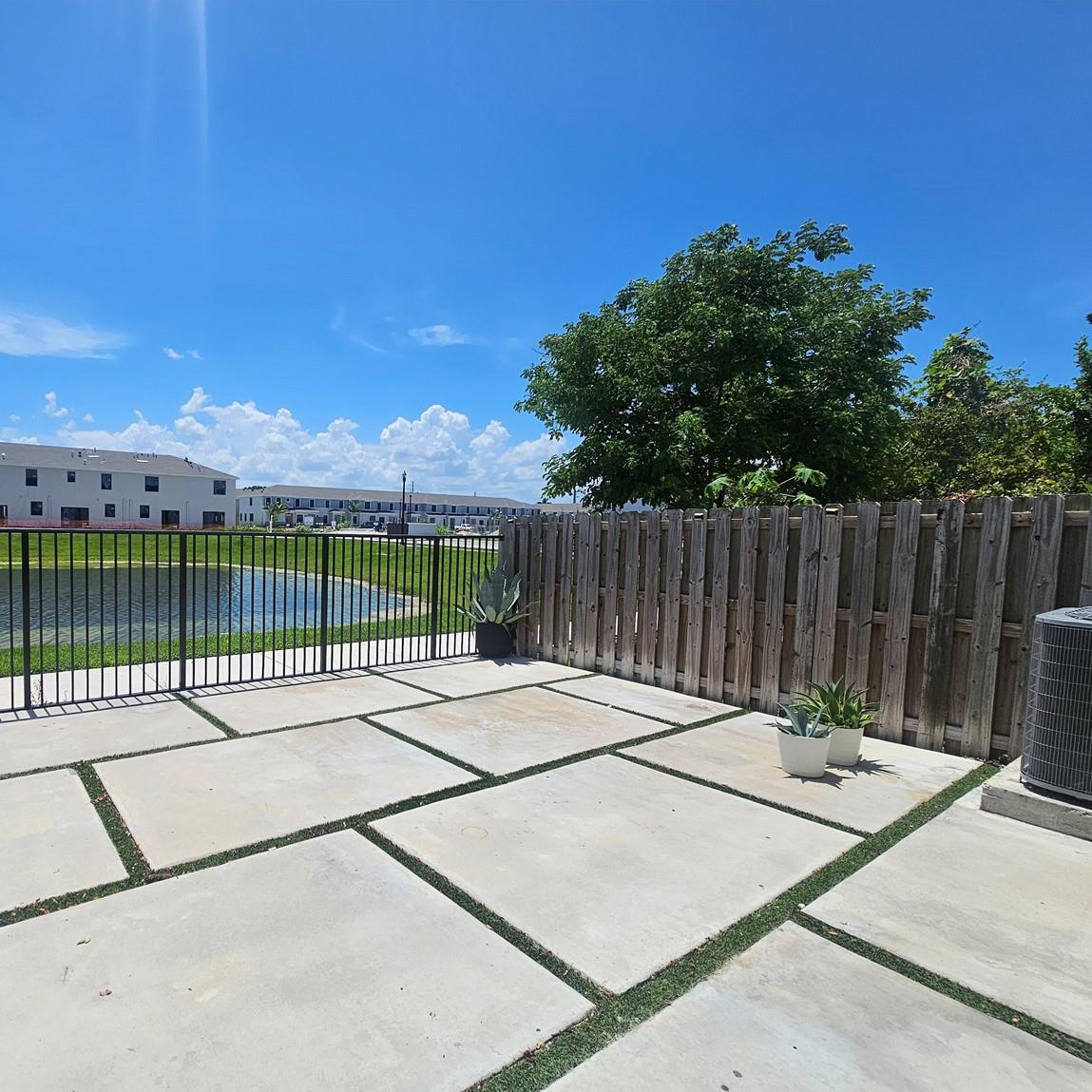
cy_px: 567
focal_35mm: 16
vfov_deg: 87.4
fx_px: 571
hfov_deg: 84.4
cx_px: 365
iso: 50
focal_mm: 2.2
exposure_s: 1/5061
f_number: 2.2
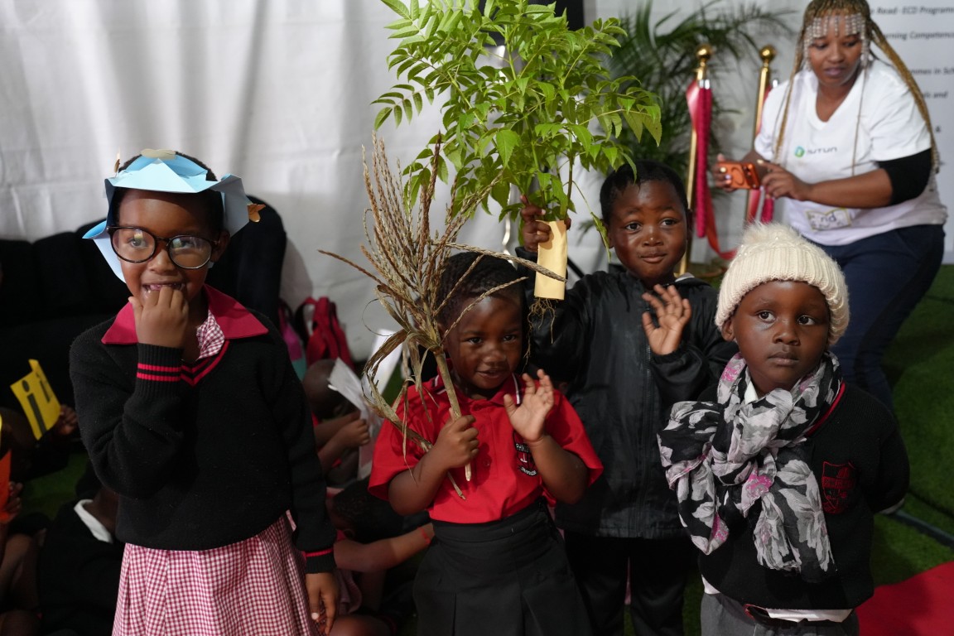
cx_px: 477
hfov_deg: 54.4
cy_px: 318
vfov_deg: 37.9
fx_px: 927
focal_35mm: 35
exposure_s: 1/160
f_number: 4
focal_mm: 35
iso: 5000
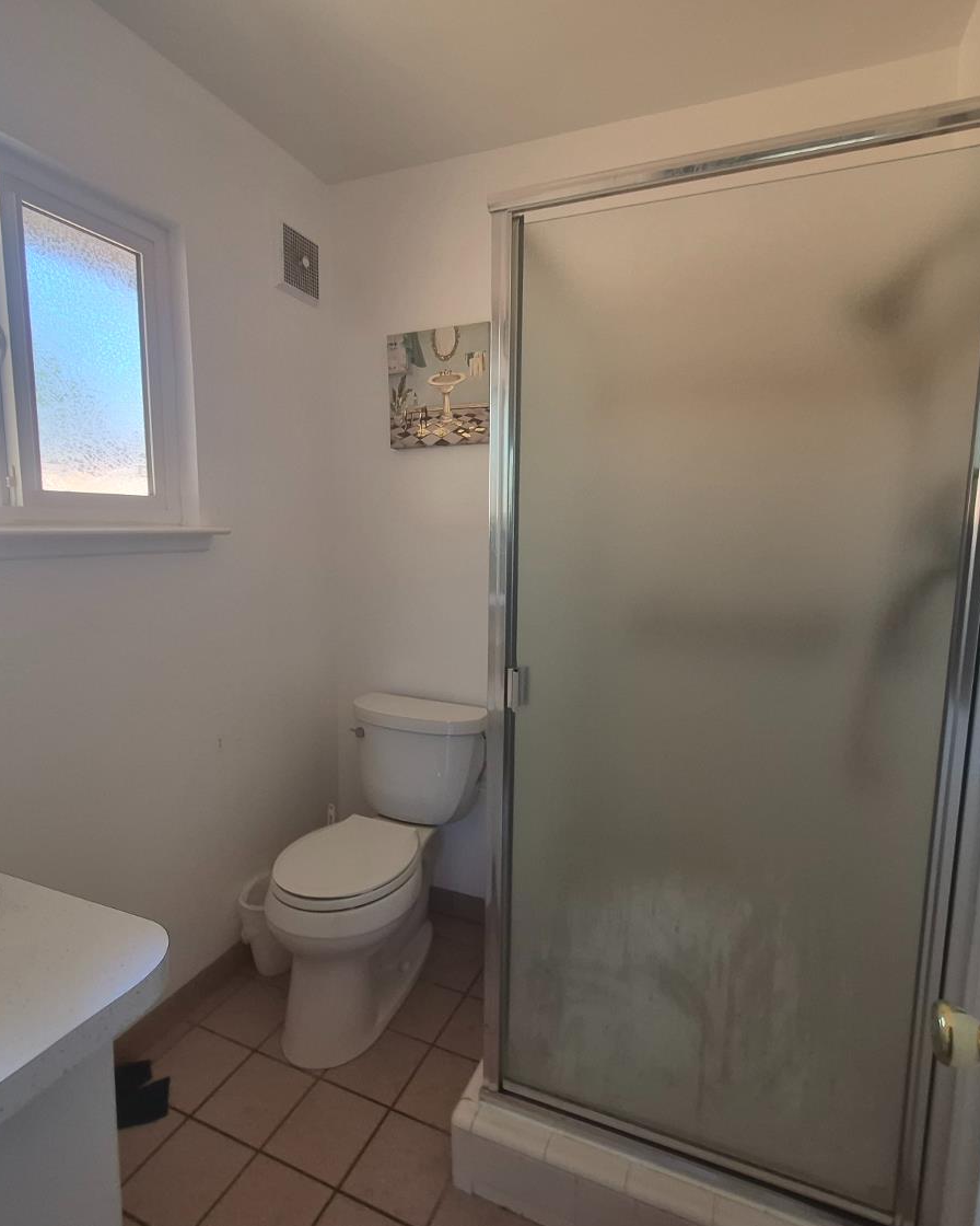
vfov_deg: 89.6
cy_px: 615
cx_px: 493
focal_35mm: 17
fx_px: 616
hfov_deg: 77.0
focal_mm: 1.74
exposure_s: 1/60
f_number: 2.2
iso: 100
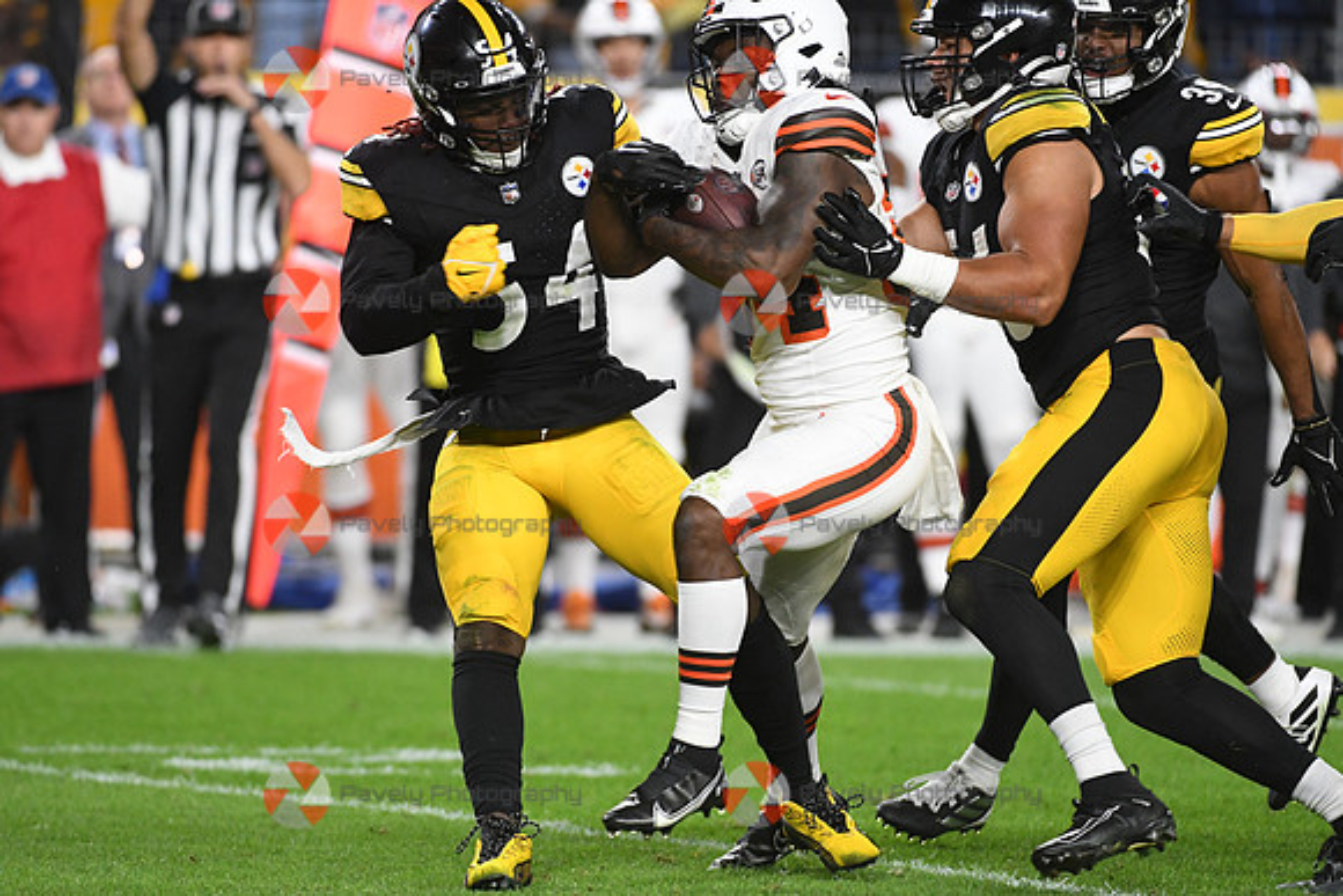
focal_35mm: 510
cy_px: 448
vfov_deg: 2.7
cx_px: 672
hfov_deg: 4.0
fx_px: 19029
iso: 4000
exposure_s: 1/1250
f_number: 4
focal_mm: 340
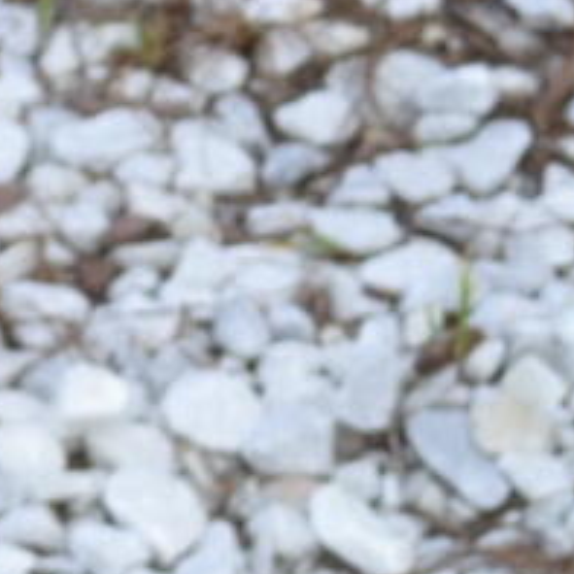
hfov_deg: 6.3
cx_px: -1093
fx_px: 4859
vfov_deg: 6.4
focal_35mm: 259
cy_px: 1508
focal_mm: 20
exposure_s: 1/200
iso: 100
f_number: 5
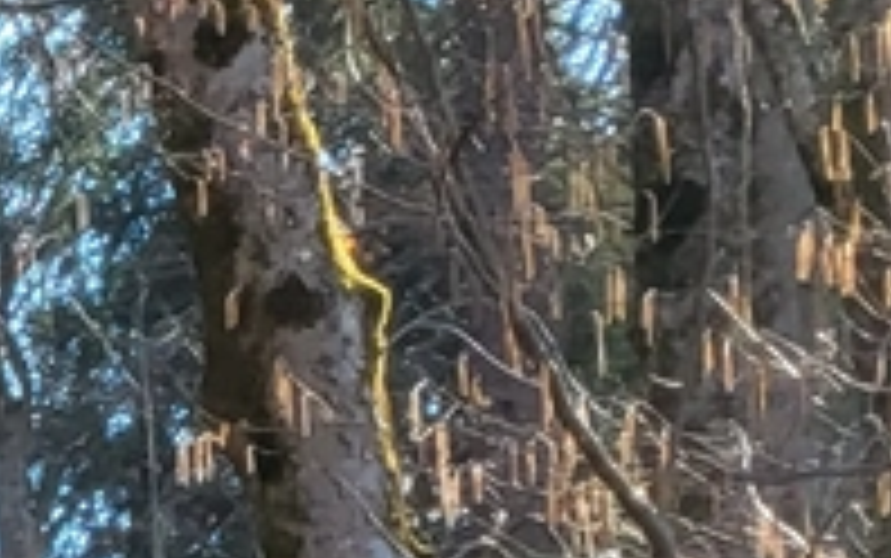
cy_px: 2529
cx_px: -1298
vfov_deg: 5.3
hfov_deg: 9.0
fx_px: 5078
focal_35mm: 209
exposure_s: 1/336
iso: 40
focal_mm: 5.4
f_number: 1.8
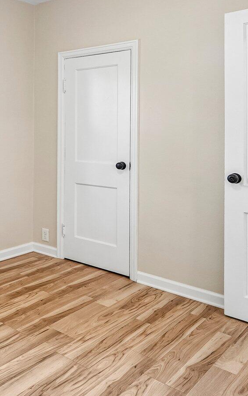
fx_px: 413
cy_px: 131
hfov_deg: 28.9
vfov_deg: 50.4
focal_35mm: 38
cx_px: -50
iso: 400
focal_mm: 16.5
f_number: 8
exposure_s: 1/30
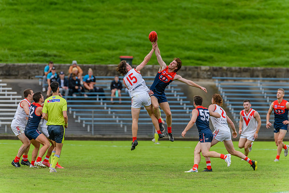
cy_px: 92
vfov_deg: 3.5
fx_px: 3201
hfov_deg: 5.2
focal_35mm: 399
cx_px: 137
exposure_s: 1/2500
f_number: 5.6
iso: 800
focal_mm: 380
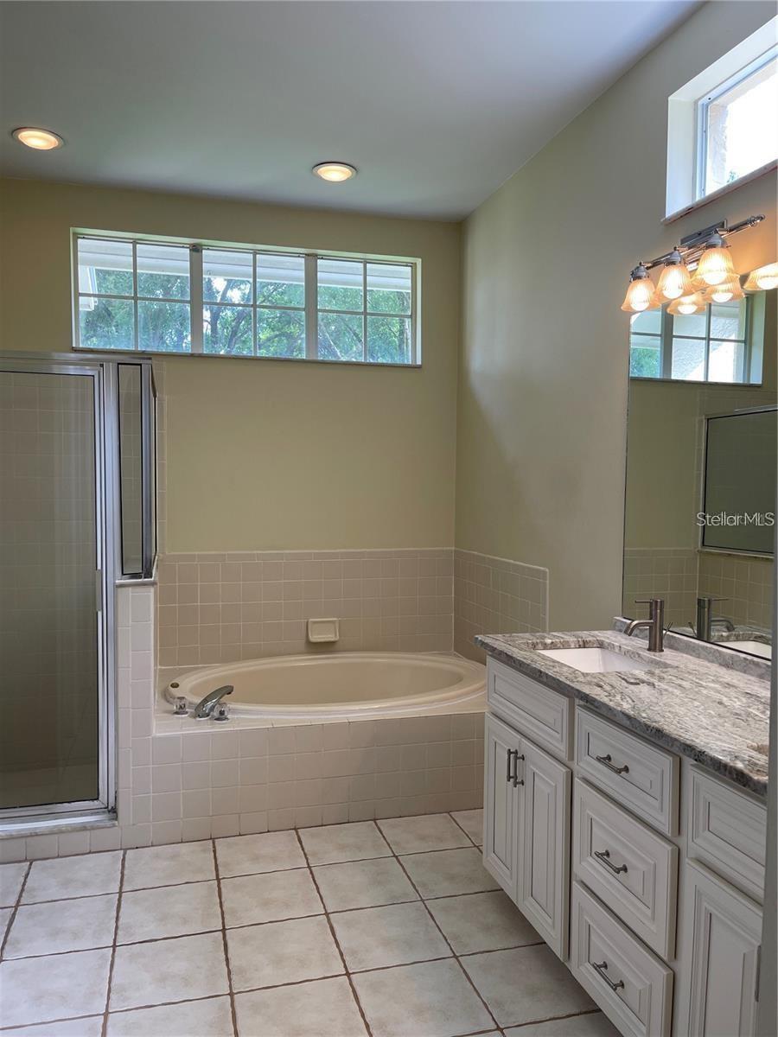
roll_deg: -1.2
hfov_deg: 53.1
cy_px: 518
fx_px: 779
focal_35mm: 26
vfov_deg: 67.3
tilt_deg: -3.3
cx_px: 389
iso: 40
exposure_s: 1/120
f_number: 1.6
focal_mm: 5.1
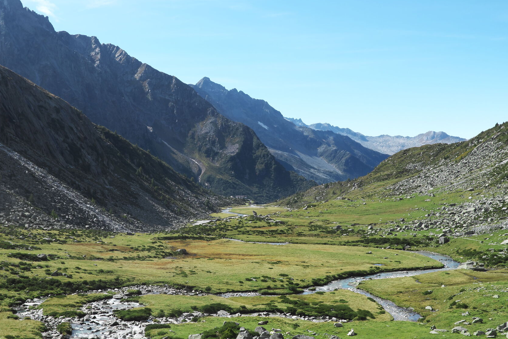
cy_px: 204
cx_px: 199
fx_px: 706
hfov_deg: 39.4
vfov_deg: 26.9
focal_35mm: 50
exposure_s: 1/125
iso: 200
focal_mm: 23
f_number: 11
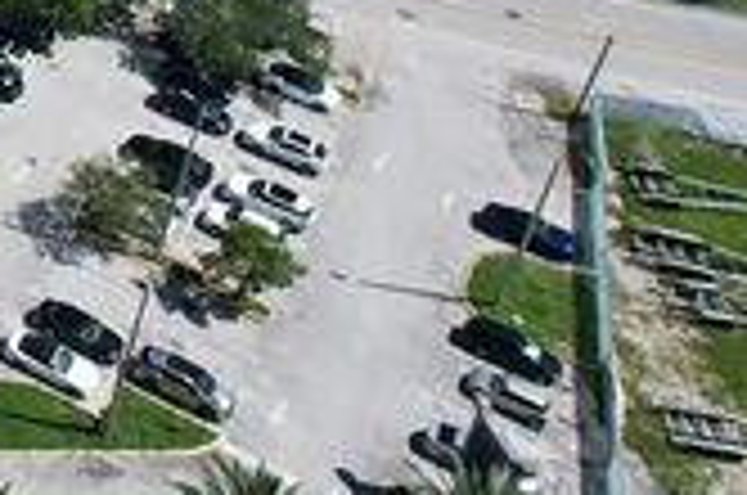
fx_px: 1760
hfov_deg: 18.2
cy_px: -400
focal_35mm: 85
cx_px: -648
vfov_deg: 14.1
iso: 120
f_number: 2.8
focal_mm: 8.38
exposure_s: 1/2500
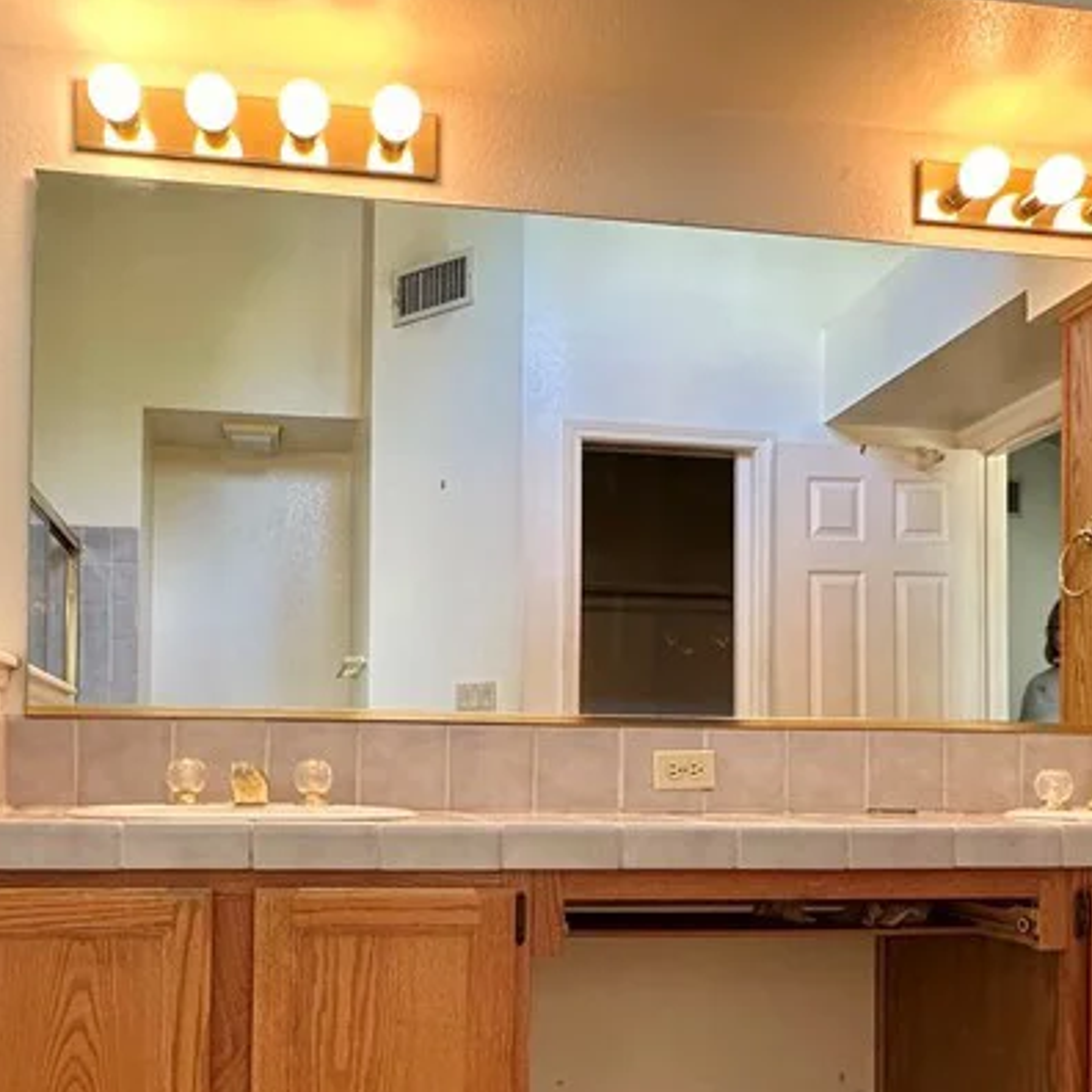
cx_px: 463
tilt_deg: +1.5
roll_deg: -0.9
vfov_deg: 49.7
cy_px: 769
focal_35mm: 32
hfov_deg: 50.9
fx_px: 1142
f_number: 2.2
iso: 200
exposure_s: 1/60
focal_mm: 2.22
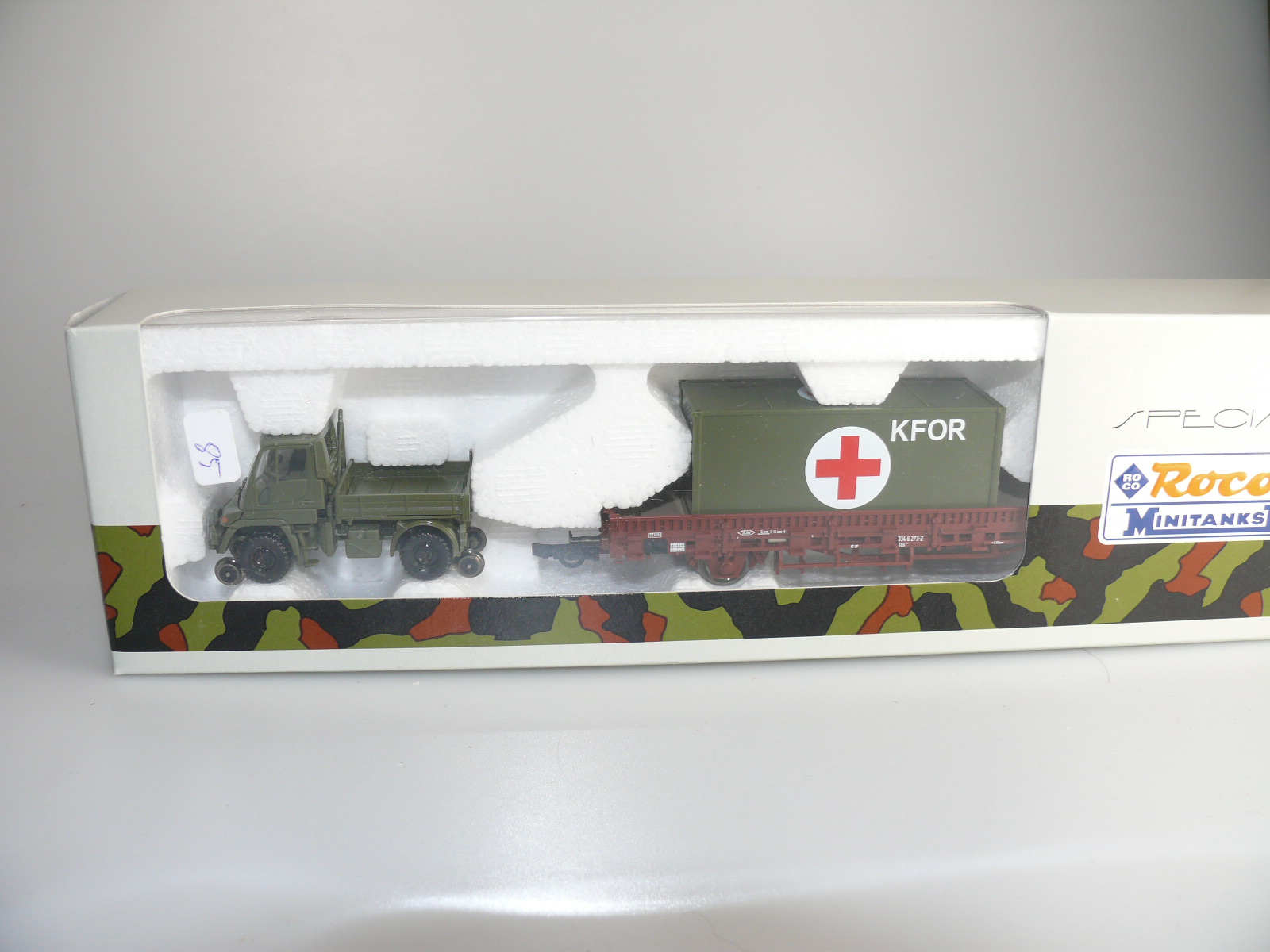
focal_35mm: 35
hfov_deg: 52.6
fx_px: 1284
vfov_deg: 40.7
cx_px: 635
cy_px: 476
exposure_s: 1/50
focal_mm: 7.4
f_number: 4
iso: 100
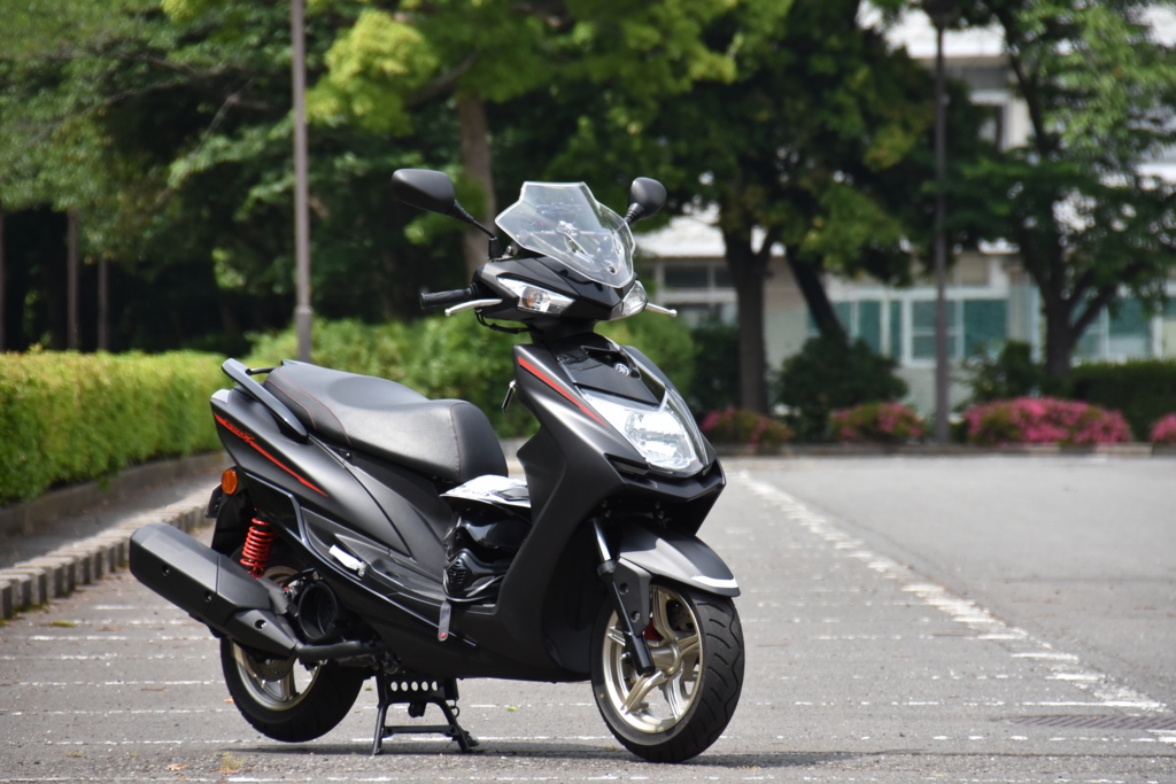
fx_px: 10291
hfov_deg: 6.5
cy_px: 392
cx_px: 588
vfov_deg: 4.4
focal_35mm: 315
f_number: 8
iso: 560
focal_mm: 210
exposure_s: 1/1000
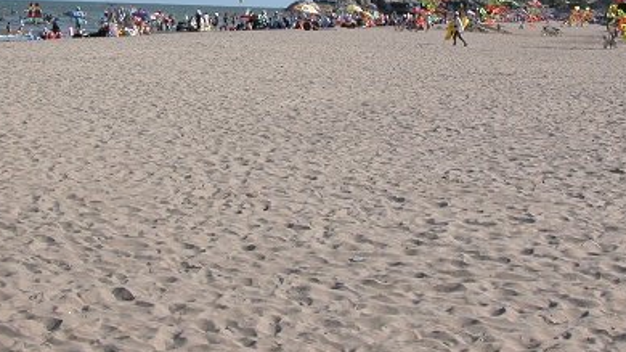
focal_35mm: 63
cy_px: 18
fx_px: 1045
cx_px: 251
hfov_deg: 33.2
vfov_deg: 18.7
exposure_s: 1/379
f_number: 6.3
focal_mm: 8.9
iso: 100
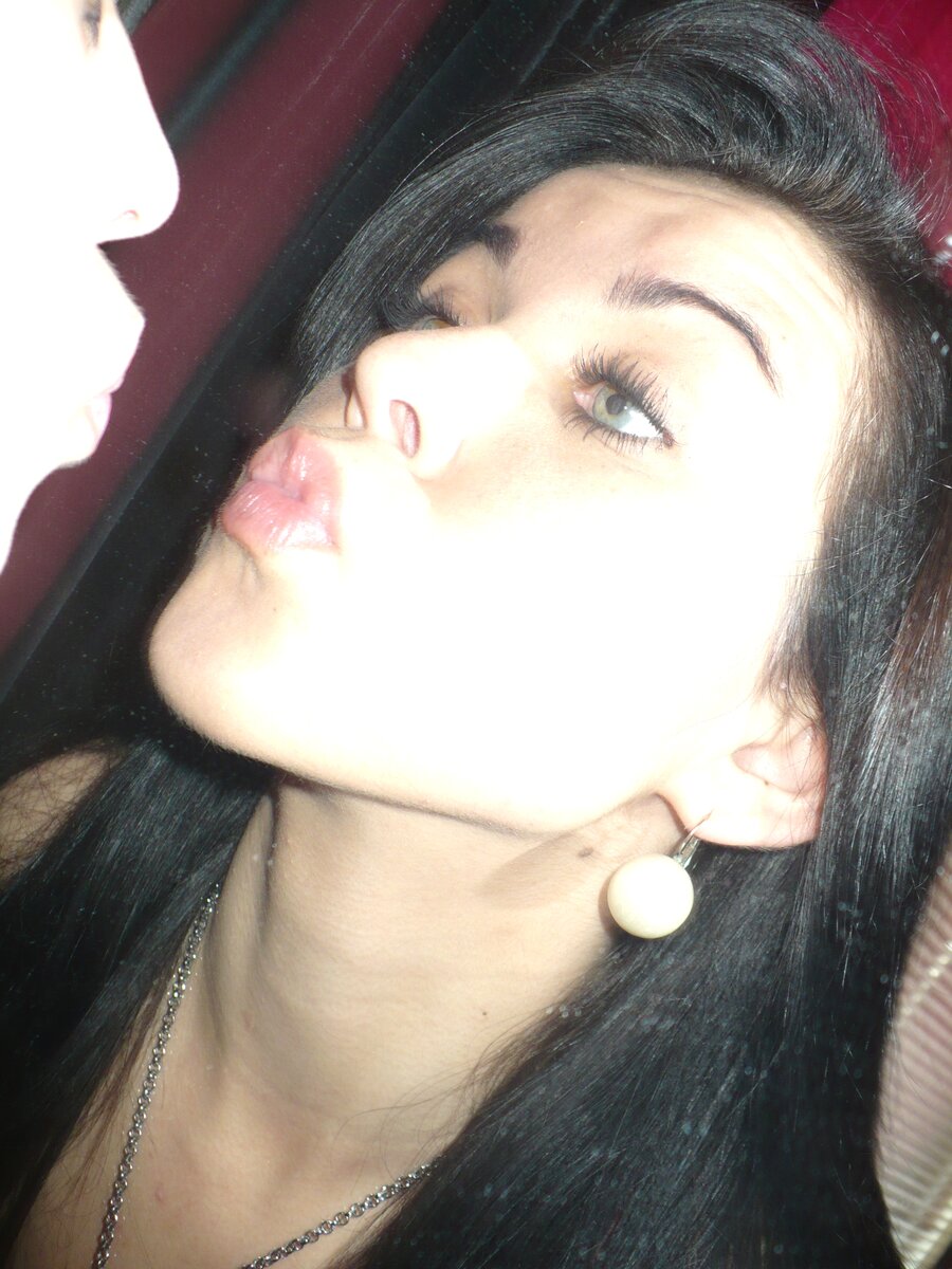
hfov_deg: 38.7
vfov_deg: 50.1
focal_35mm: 37
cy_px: 634
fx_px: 1357
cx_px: 476
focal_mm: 6.1
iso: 100
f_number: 2.8
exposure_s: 1/30
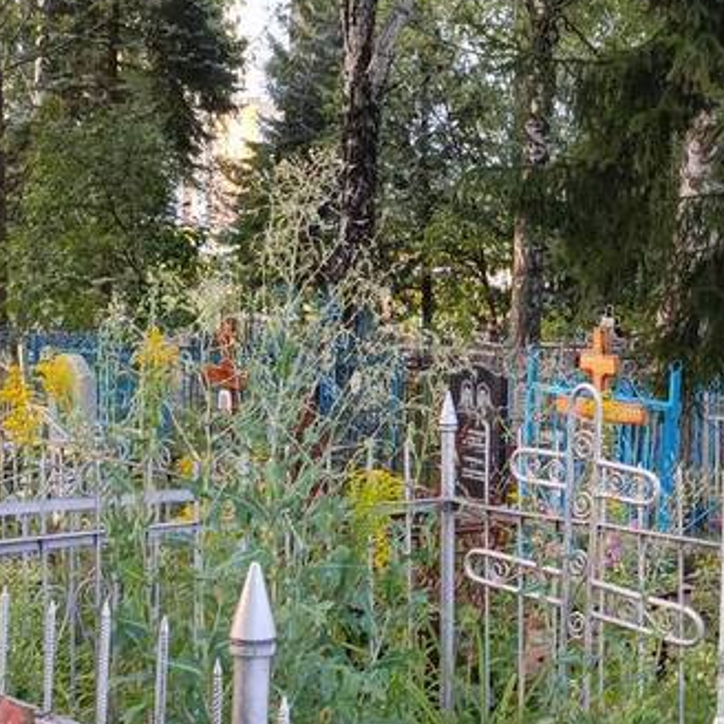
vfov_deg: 25.0
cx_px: 603
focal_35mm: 69
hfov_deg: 24.5
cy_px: 426
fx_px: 1633
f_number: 1.69
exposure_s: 1/100
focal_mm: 4.76
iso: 218
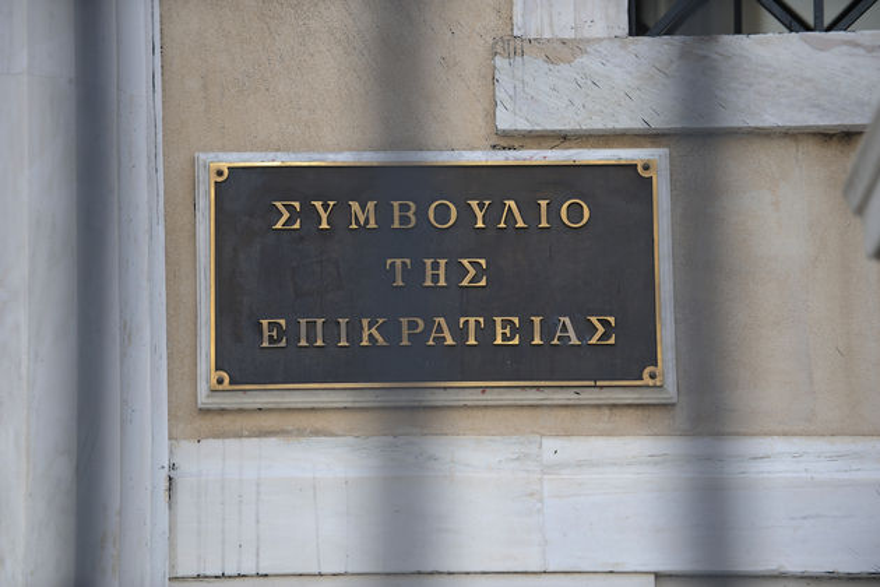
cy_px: 294
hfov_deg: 10.3
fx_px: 4889
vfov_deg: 6.9
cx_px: 440
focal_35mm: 200
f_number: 4.5
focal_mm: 200
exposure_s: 1/500
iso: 400
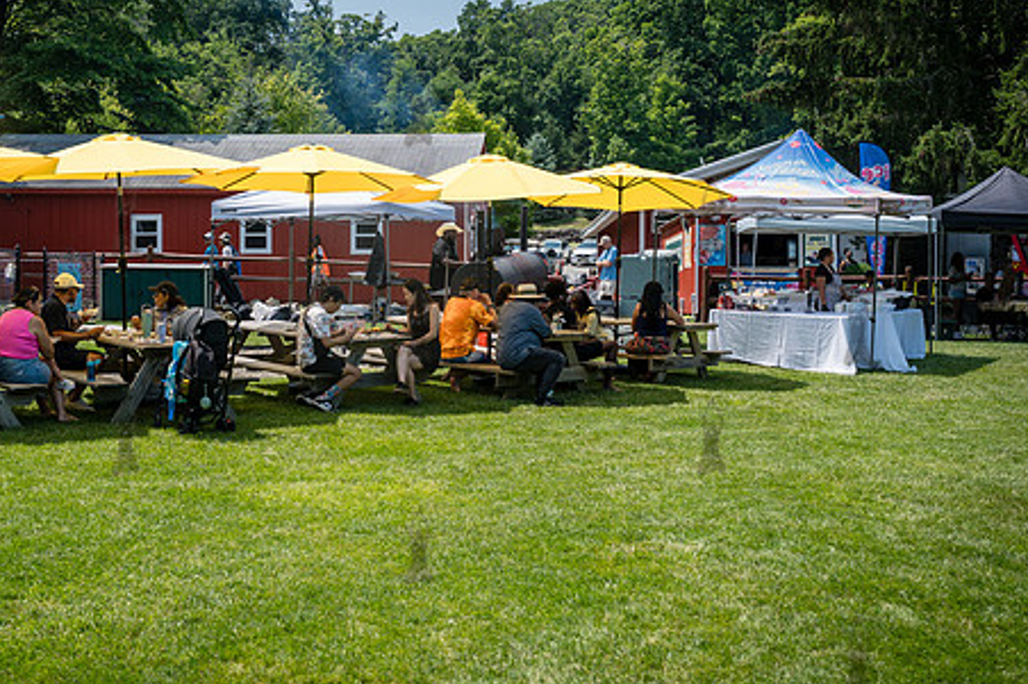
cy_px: 325
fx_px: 1427
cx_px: 416
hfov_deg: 39.5
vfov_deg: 27.0
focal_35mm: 50
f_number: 4.5
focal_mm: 39
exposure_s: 1/640
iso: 100
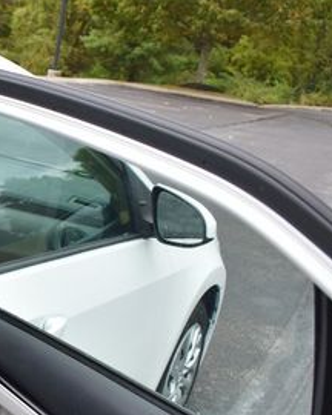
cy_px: 290
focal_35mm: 60
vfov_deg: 31.1
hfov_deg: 23.0
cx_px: -78
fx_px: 737
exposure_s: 1/250
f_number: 4.5
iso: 400
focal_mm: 18
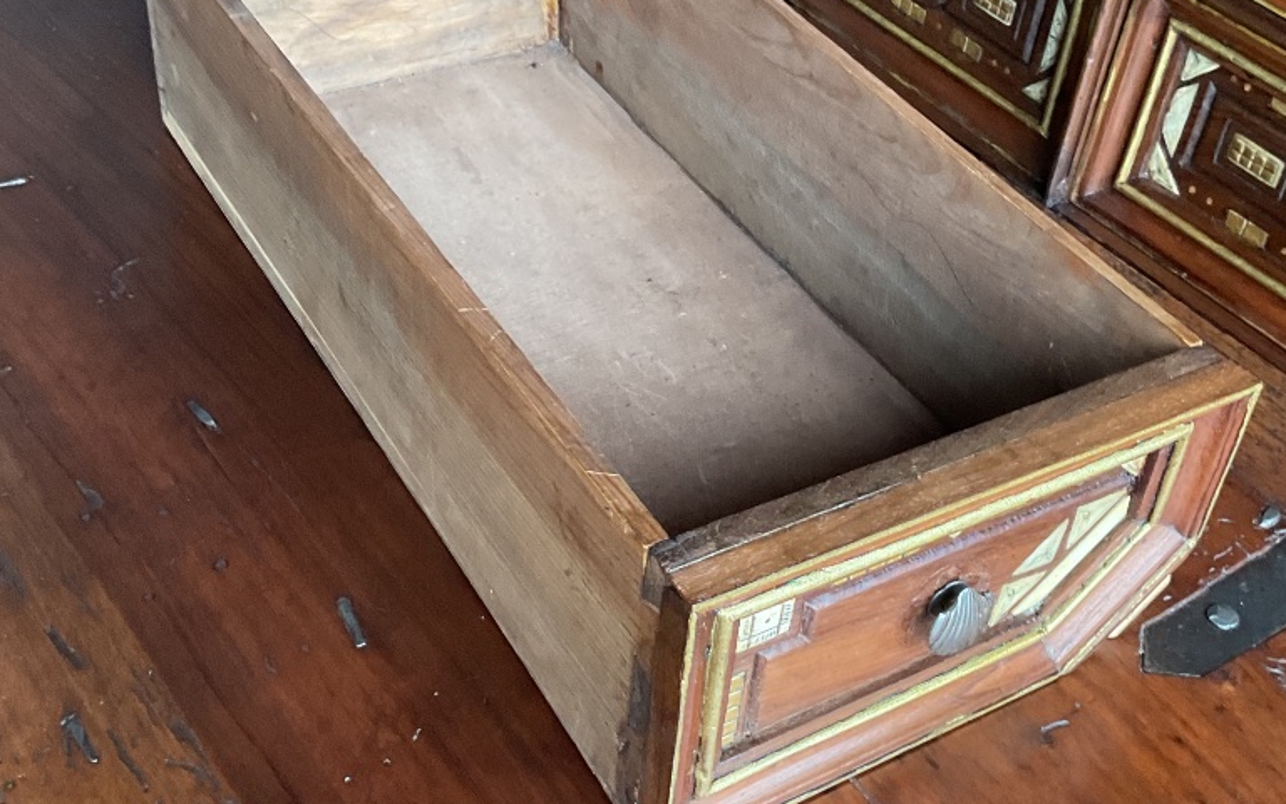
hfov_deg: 41.8
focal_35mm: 48
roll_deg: -6.4
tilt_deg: -37.9
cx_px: 692
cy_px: 392
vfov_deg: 26.9
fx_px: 1682
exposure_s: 1/60
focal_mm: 3
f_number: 1.8
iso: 125
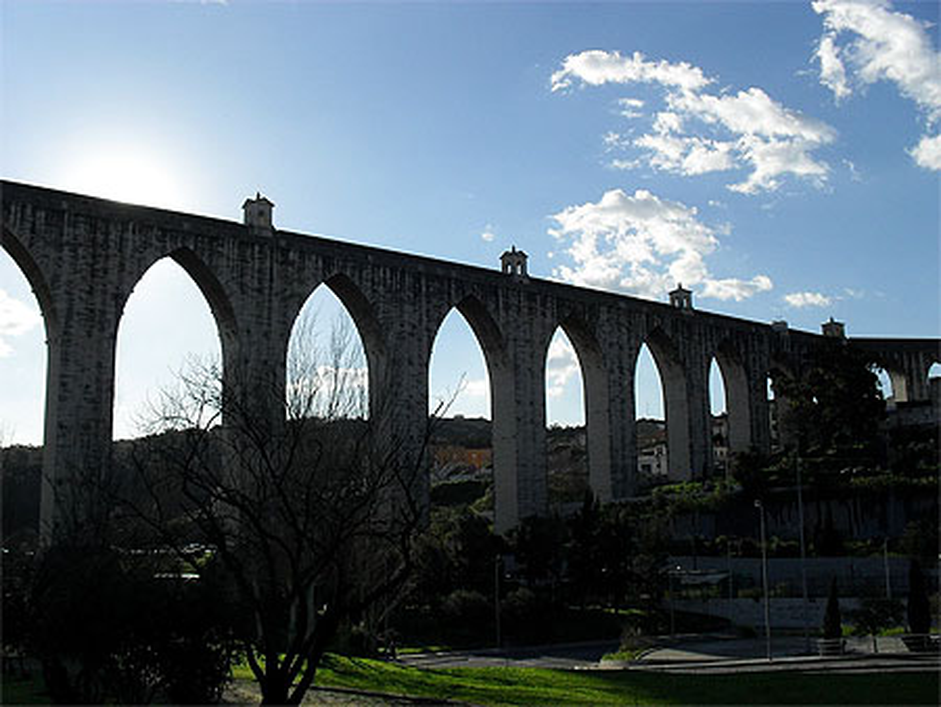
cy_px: 354
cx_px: 470
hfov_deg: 52.6
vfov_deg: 40.7
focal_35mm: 35
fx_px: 952
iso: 100
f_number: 8.4
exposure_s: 1/350
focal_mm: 6.3
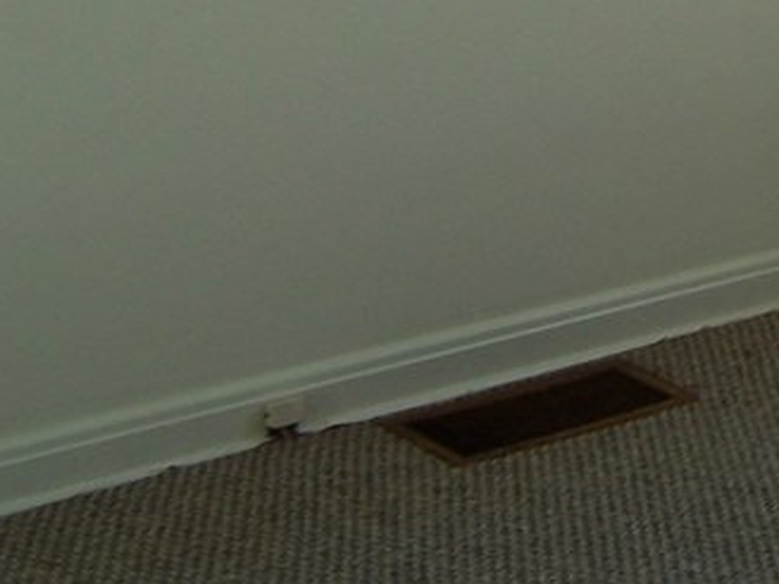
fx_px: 2677
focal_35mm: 119
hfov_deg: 15.5
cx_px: 1084
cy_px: -210
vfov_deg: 12.0
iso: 80
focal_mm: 6.3
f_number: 2.8
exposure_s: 1/90
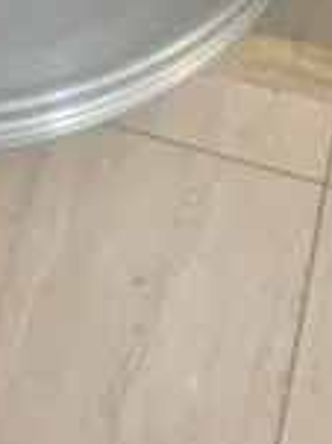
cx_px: 214
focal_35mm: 61
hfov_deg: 23.9
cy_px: -76
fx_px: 781
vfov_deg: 28.1
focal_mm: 5.54
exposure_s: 1/50
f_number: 1.8
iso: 25
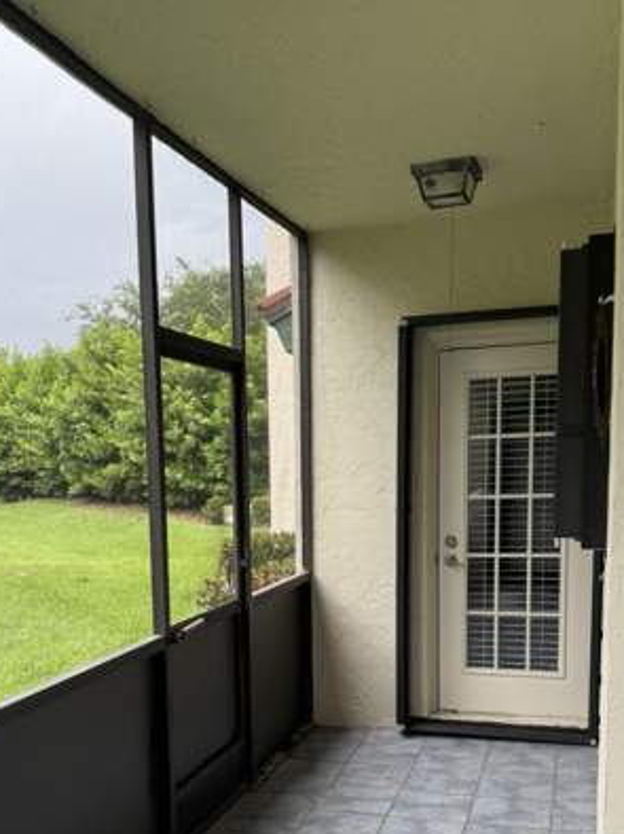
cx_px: 241
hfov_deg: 36.6
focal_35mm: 39
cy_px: 576
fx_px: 938
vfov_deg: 46.9
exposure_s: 1/772
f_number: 1.78
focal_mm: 6.76
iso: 100
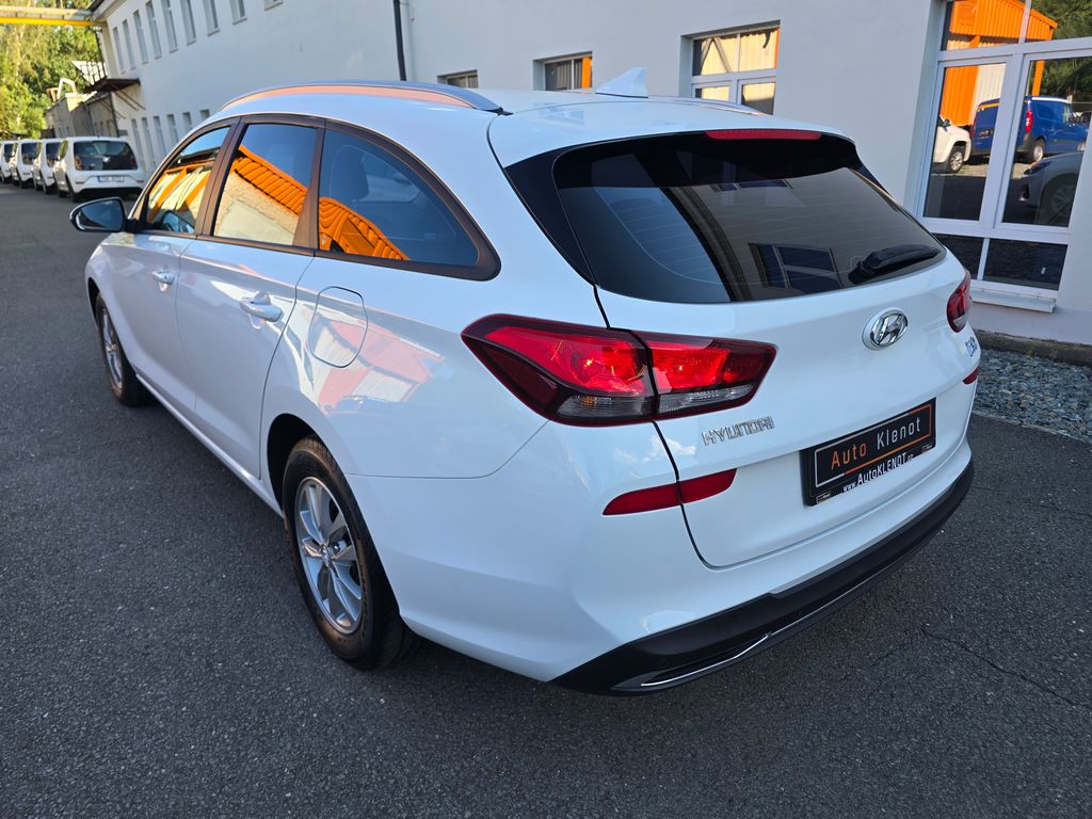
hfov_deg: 73.9
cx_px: 546
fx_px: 726
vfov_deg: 58.9
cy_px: 410
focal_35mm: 23
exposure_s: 1/180
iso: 16
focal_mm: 6.3
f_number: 1.7
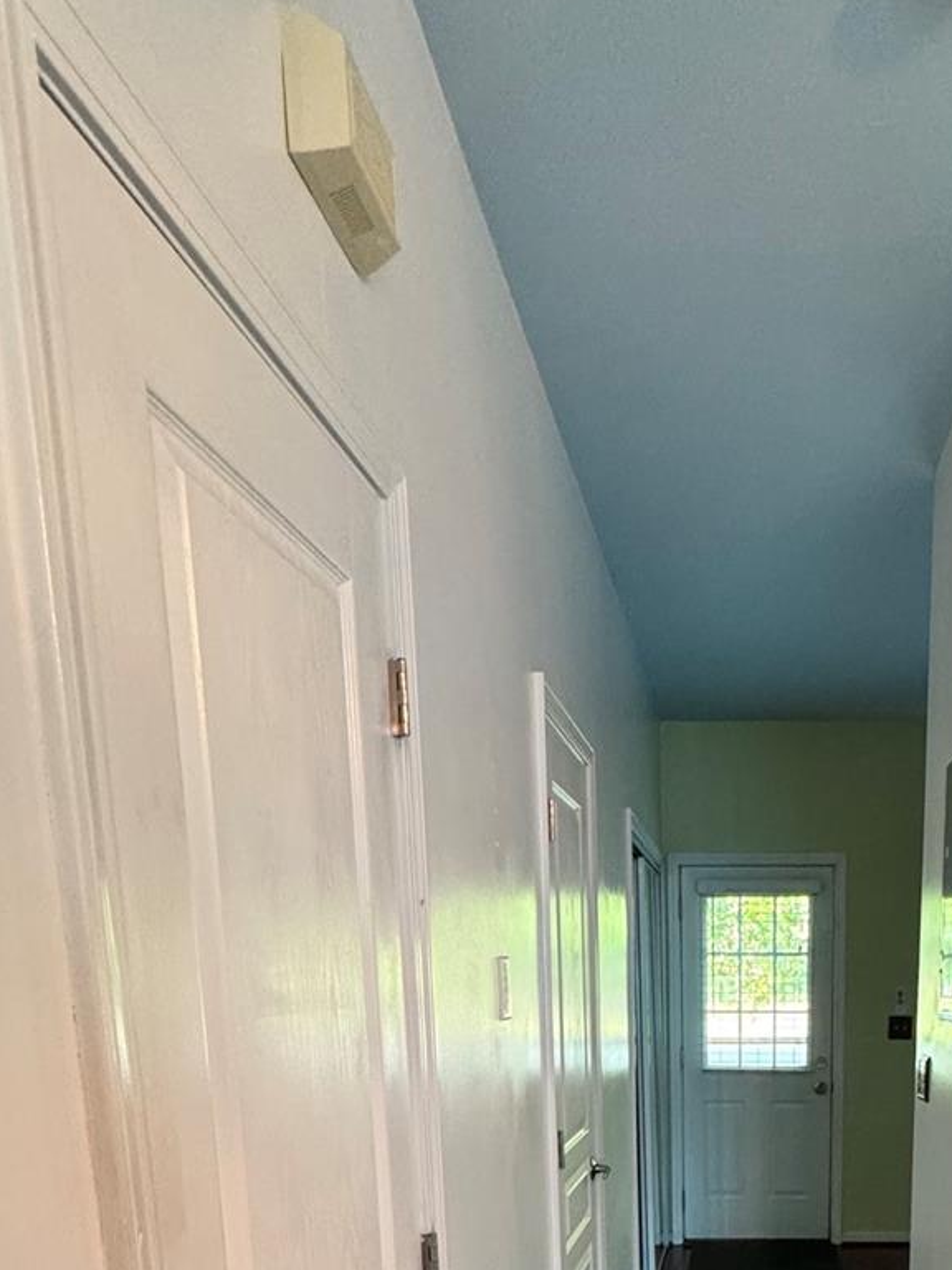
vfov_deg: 54.9
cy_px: 1151
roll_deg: +0.8
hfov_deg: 47.5
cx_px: 737
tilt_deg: -9.6
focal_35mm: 28
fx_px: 1027
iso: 500
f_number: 2.2
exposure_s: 1/60
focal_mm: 2.22
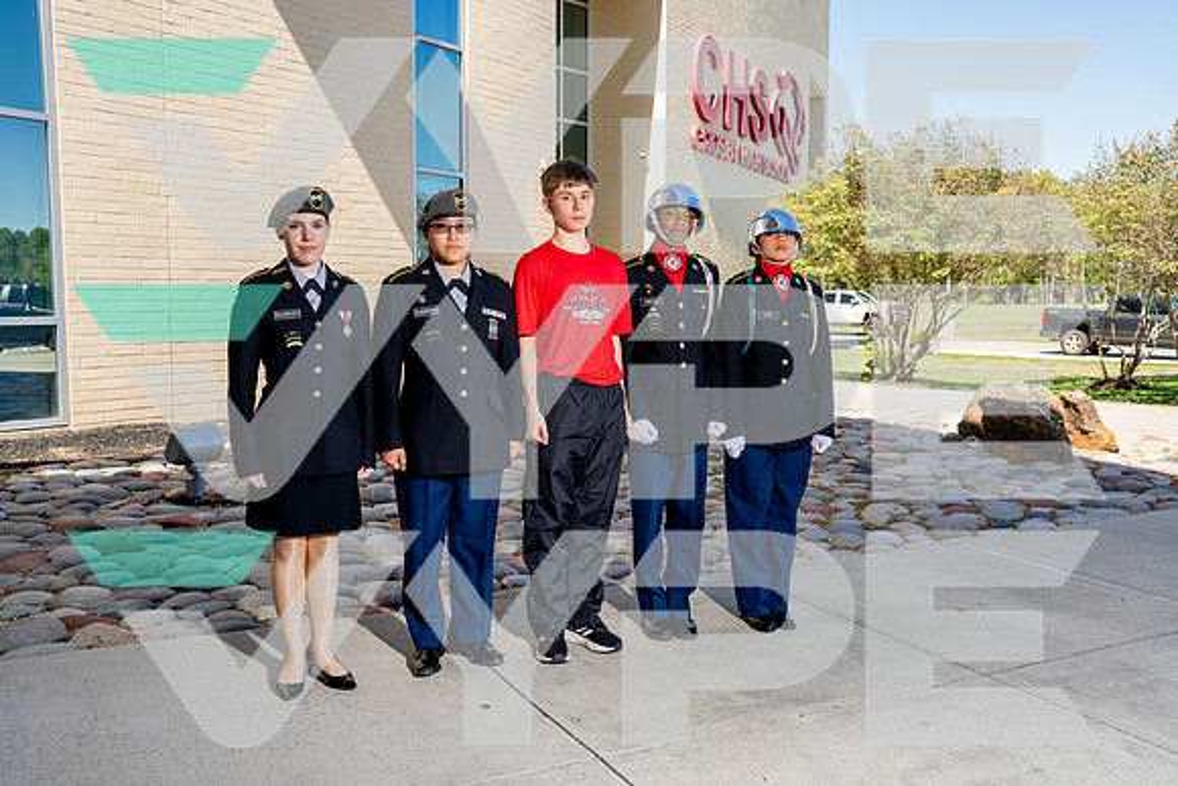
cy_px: 393
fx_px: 1047
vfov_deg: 41.1
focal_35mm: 32
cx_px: 589
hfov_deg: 58.7
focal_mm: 32
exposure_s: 1/125
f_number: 8
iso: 200
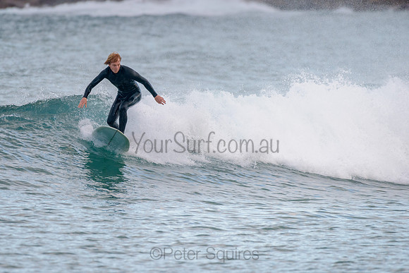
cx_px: 159
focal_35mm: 612
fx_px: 6952
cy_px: 107
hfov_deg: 3.4
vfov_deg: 2.2
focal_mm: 500
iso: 800
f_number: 5.6
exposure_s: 1/1250
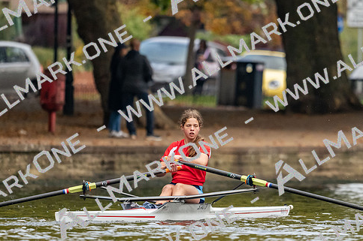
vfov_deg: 1.9
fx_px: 7263
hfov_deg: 2.9
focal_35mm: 721
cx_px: 210
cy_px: 125
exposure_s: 1/2500
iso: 2500
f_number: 4.5
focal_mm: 400
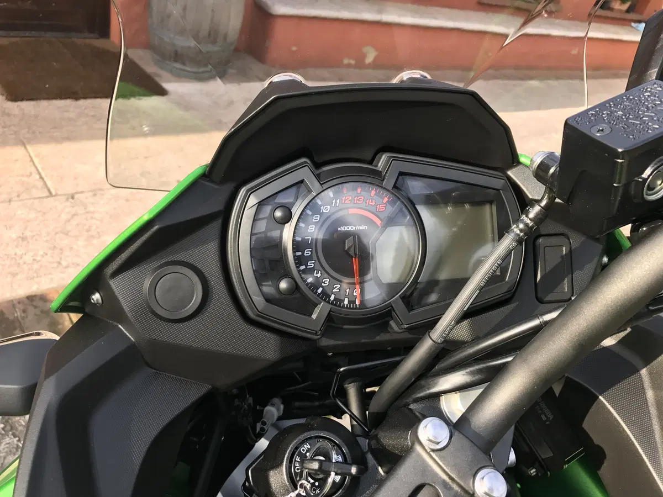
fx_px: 536
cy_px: 248
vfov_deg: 49.7
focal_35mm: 28
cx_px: 332
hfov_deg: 63.4
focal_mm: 3.99
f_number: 1.8
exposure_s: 1/344
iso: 20
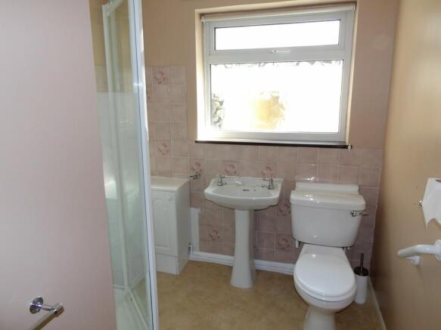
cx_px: 220
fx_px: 306
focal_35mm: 24
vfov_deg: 56.8
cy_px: 165
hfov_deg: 71.6
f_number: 4.1
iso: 200
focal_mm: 4.3
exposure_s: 1/17
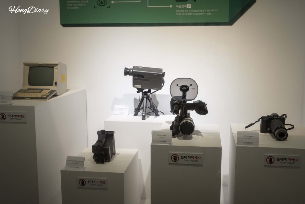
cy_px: 102
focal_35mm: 41
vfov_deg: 32.6
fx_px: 347
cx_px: 152
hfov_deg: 47.4
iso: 800
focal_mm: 41
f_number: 5.6
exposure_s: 1/160
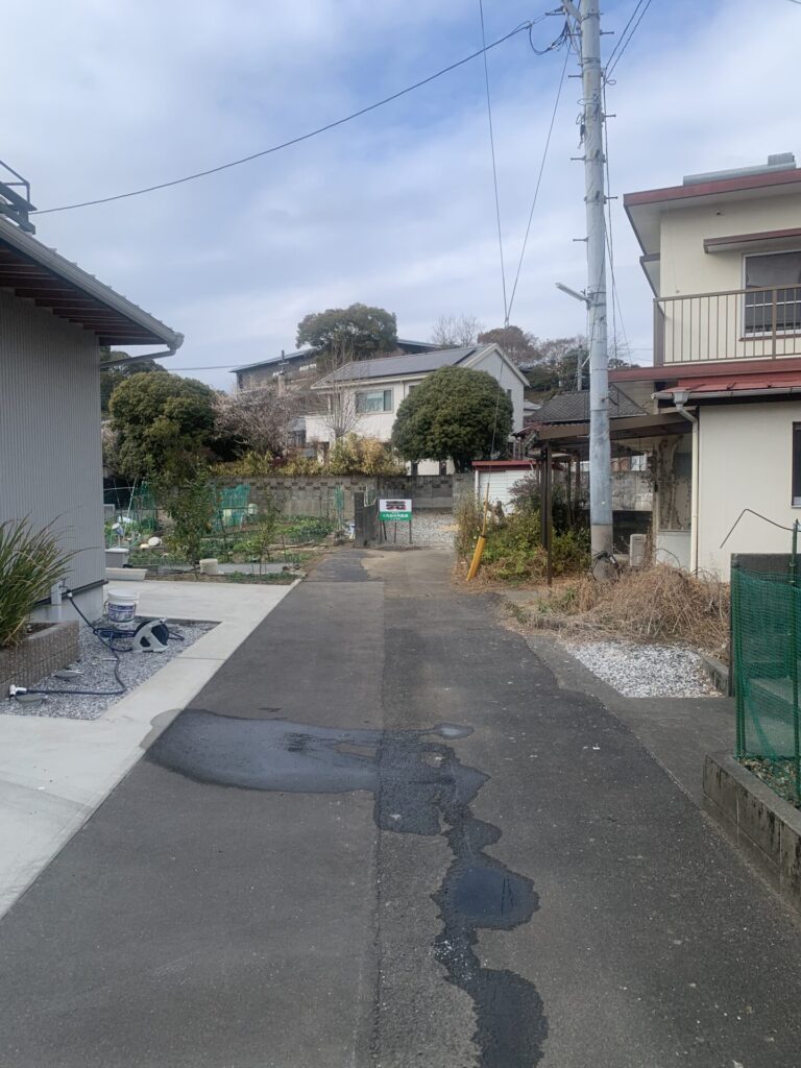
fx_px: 802
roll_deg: -0.3
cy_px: 534
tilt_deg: -3.1
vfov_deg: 67.3
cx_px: 400
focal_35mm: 26
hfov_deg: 53.1
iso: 25
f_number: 1.8
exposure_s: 1/1560
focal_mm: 4.25
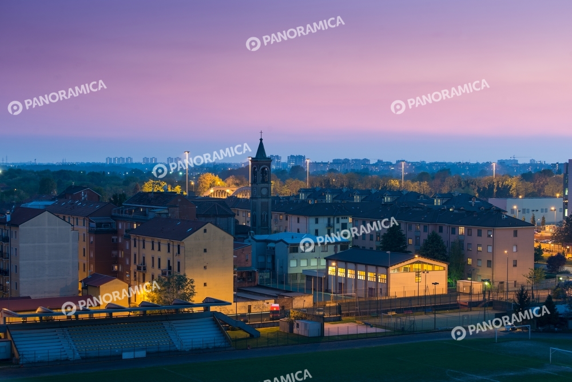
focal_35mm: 70
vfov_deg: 19.5
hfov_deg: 28.8
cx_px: 286
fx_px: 1112
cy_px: 191
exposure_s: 4
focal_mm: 70
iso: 200
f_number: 8
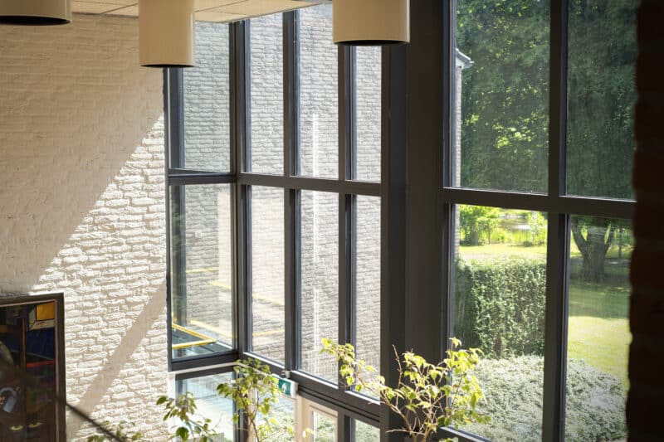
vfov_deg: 27.0
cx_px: 332
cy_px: 221
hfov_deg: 39.6
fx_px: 922
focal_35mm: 50
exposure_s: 1/80
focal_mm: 50
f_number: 5
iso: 100
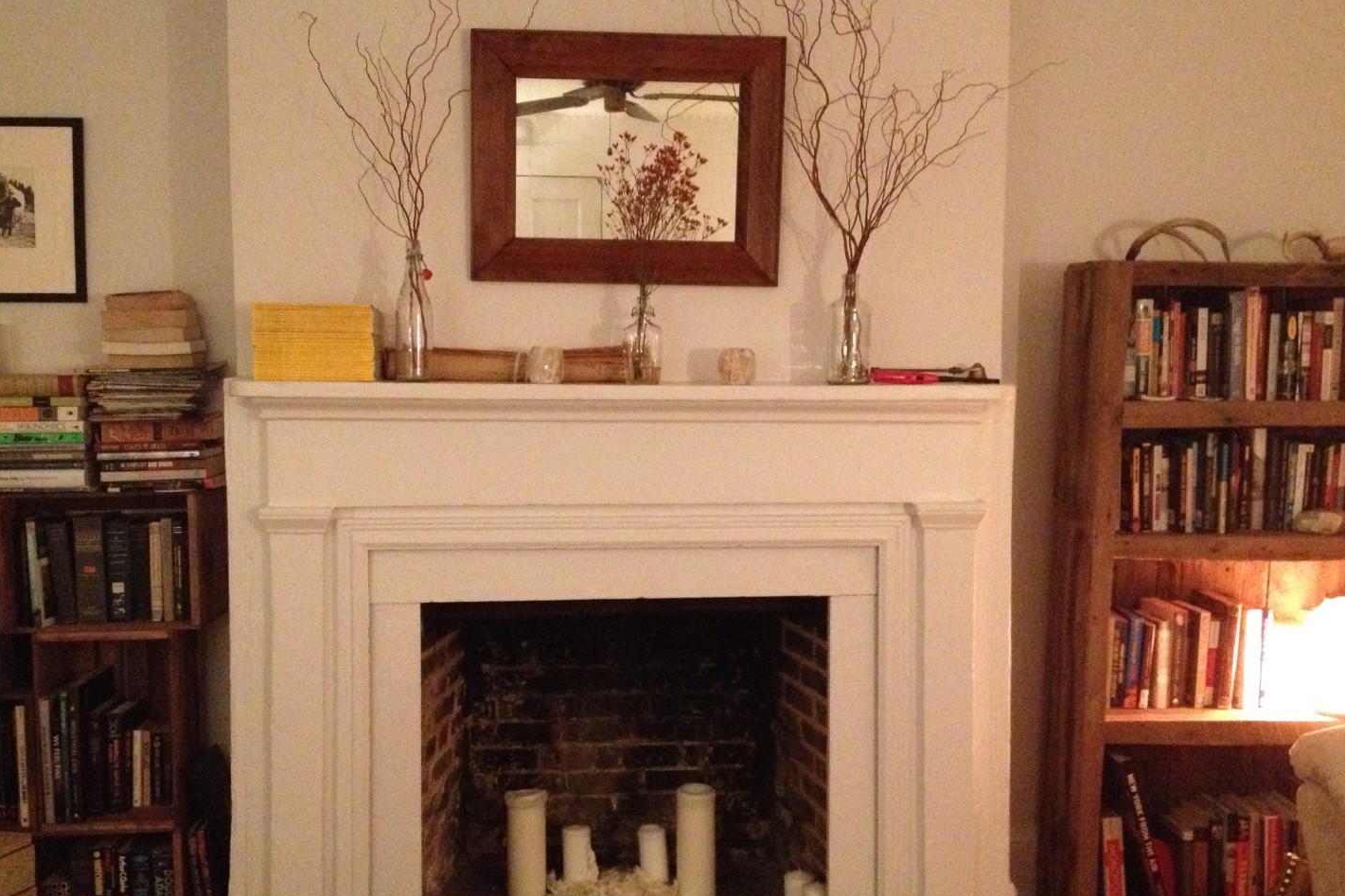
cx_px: 633
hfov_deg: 47.4
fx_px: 1532
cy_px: 460
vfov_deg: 32.6
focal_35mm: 41
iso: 800
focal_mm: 4.28
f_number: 2.4
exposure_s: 1/15
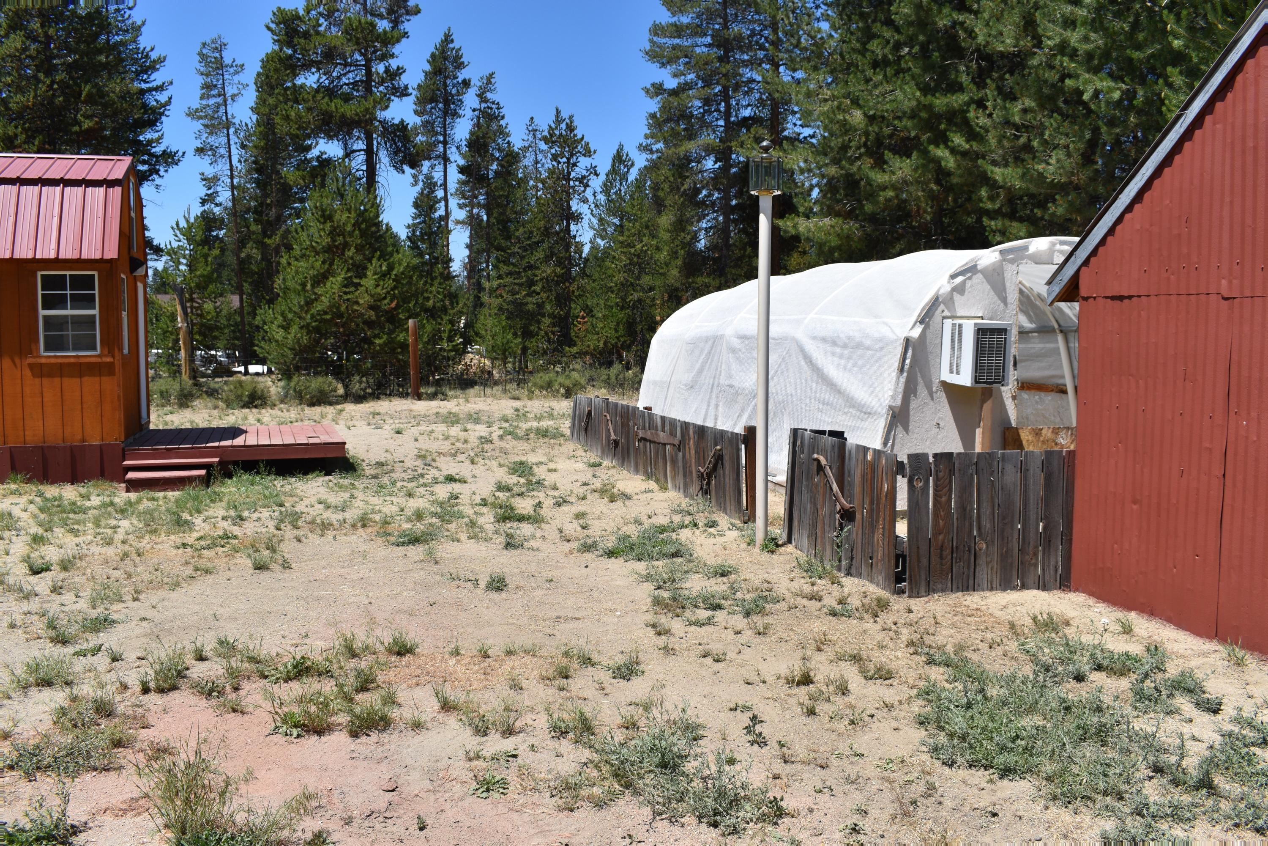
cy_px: 423
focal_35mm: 30
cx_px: 634
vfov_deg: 43.6
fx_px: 1057
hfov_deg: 61.9
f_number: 9
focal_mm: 20
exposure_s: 1/320
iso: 100
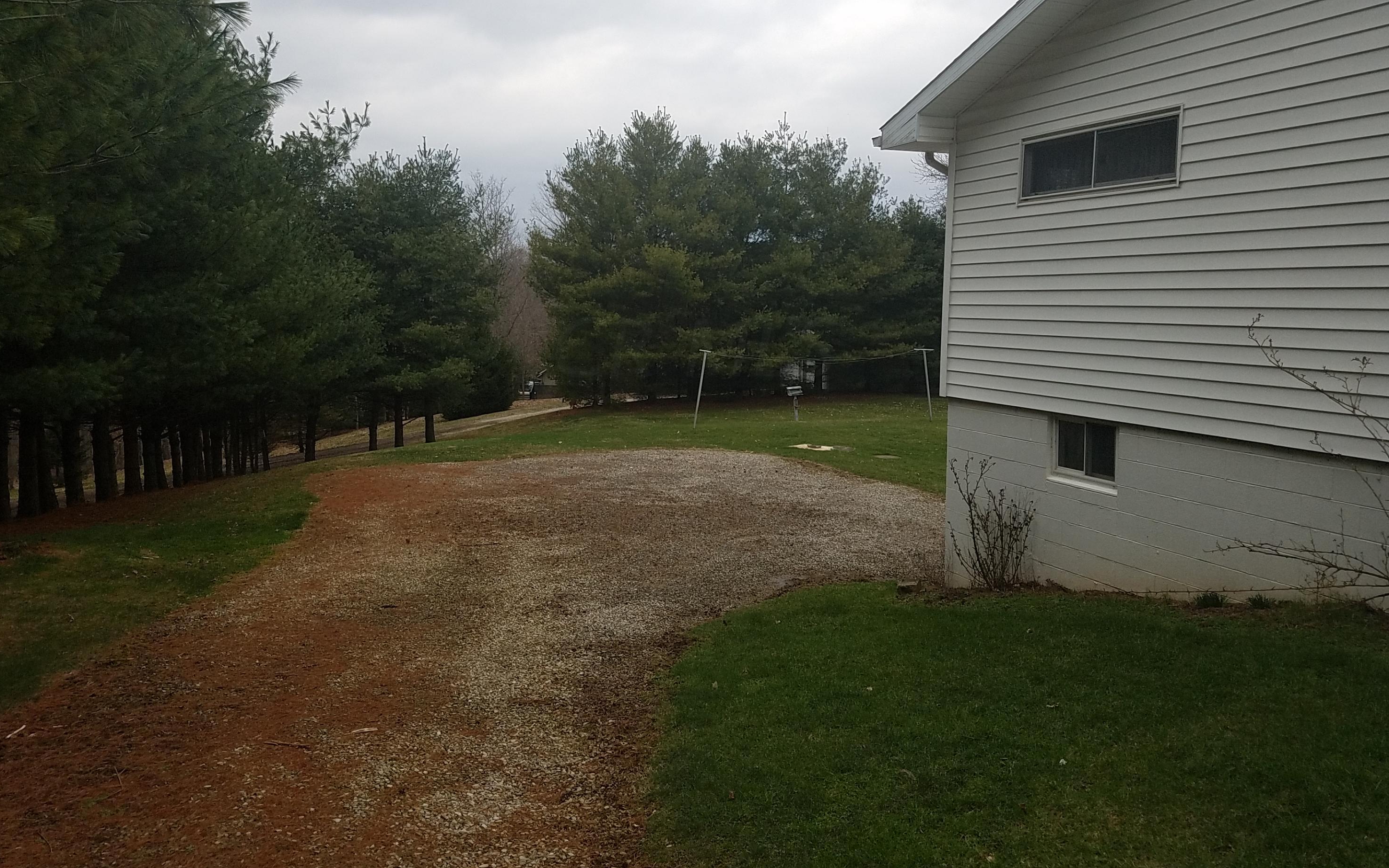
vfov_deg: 44.3
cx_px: 695
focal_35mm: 28
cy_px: 347
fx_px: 1060
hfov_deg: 66.5
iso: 50
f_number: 1.7
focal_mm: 4.2
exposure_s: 1/1160
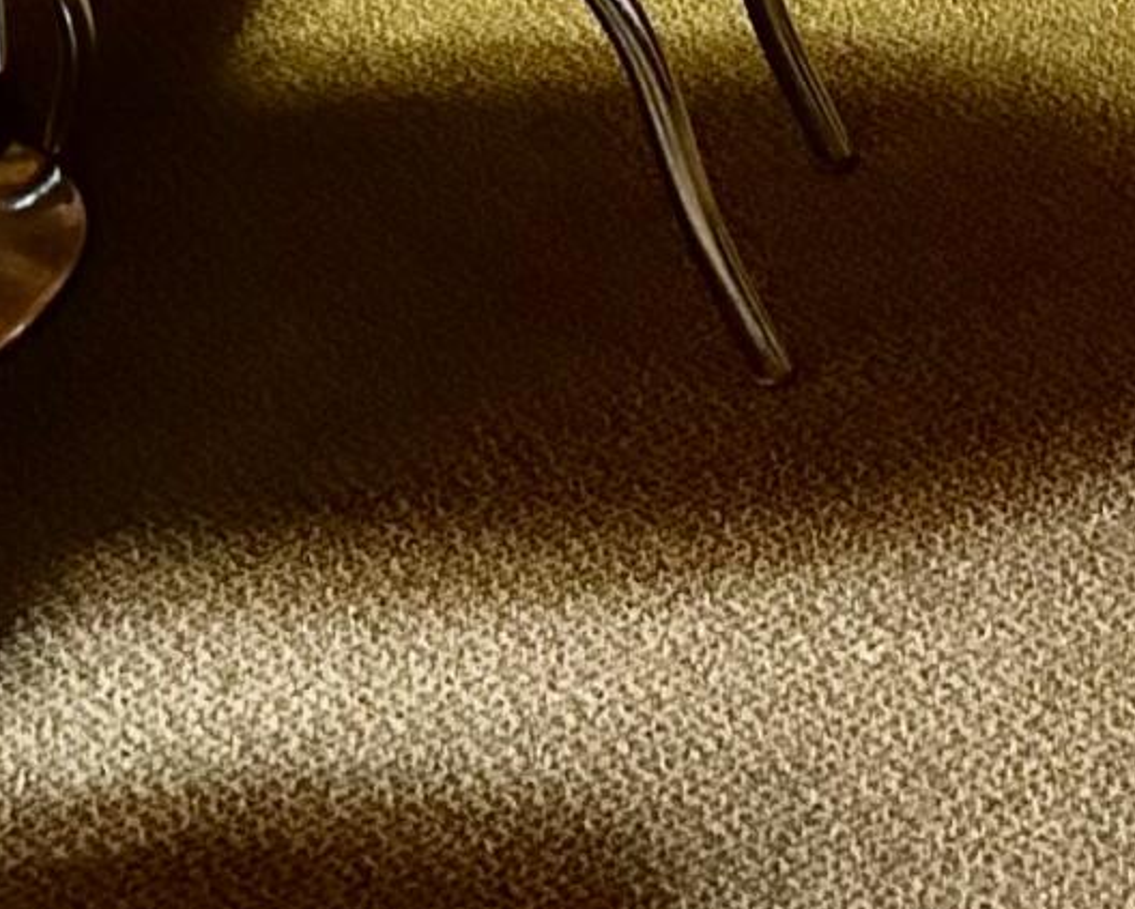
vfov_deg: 10.2
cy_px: -1249
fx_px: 4470
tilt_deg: -10.6
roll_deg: +2.4
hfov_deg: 14.0
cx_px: 1384
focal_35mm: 133
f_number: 1.78
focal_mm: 6.86
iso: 800
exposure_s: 1/30
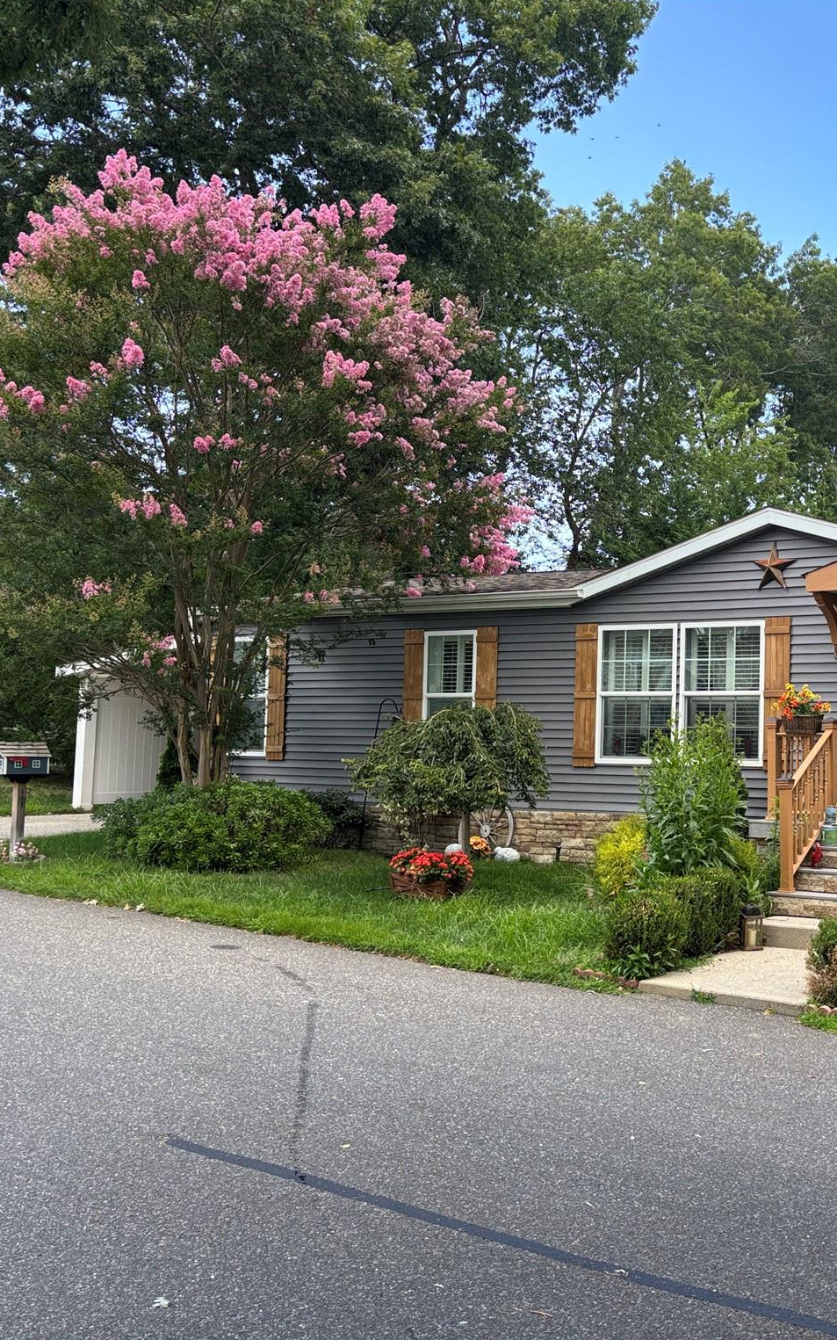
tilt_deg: +4.0
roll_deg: -1.0
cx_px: 764
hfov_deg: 32.6
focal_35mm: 37
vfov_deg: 52.8
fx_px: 1351
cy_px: 669
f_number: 1.6
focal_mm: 5.96
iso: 40
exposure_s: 1/212
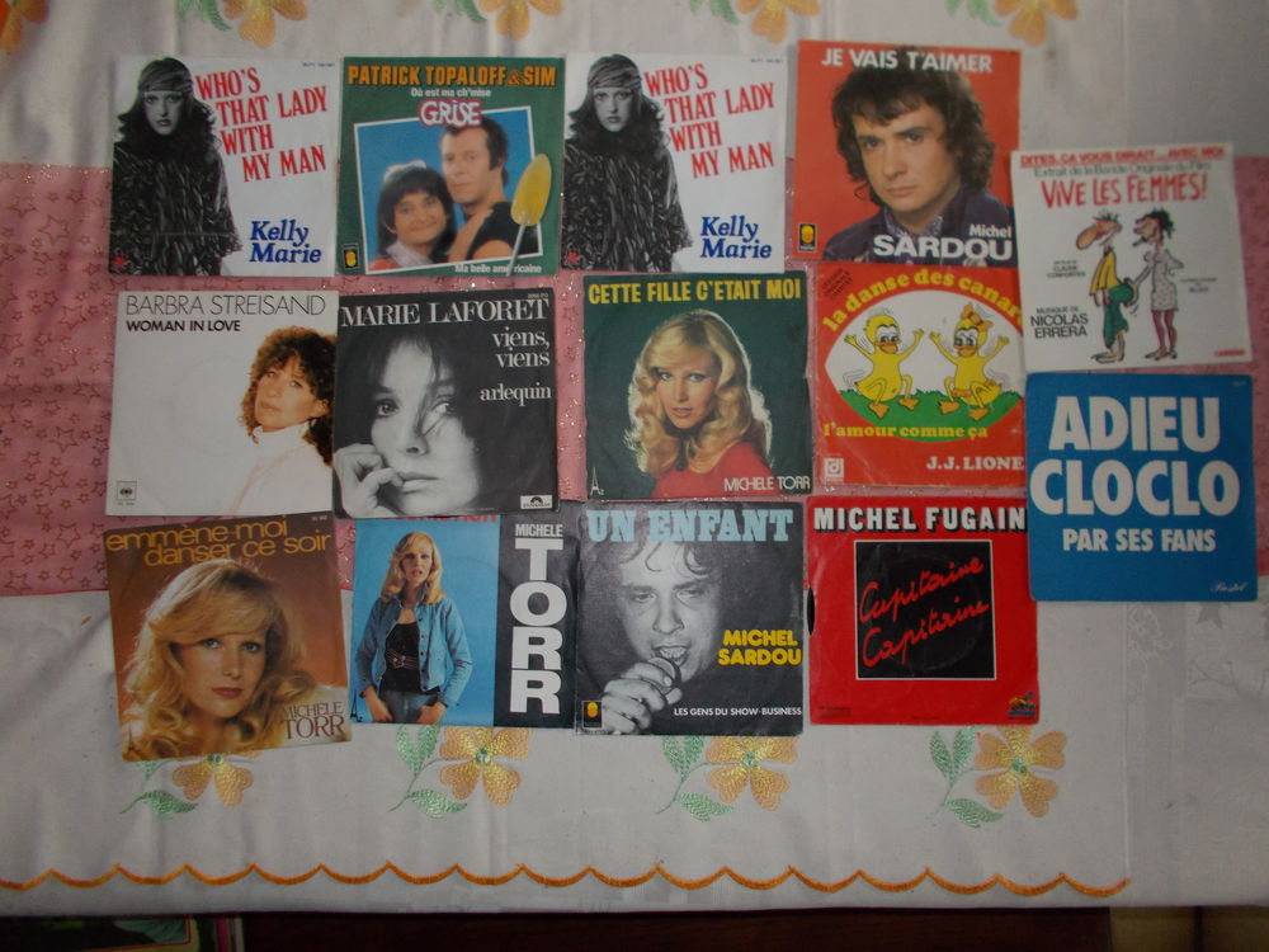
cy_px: 476
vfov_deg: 53.1
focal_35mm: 26
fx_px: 953
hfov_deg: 67.3
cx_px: 634
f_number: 3.2
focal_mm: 4.6
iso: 200
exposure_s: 1/25
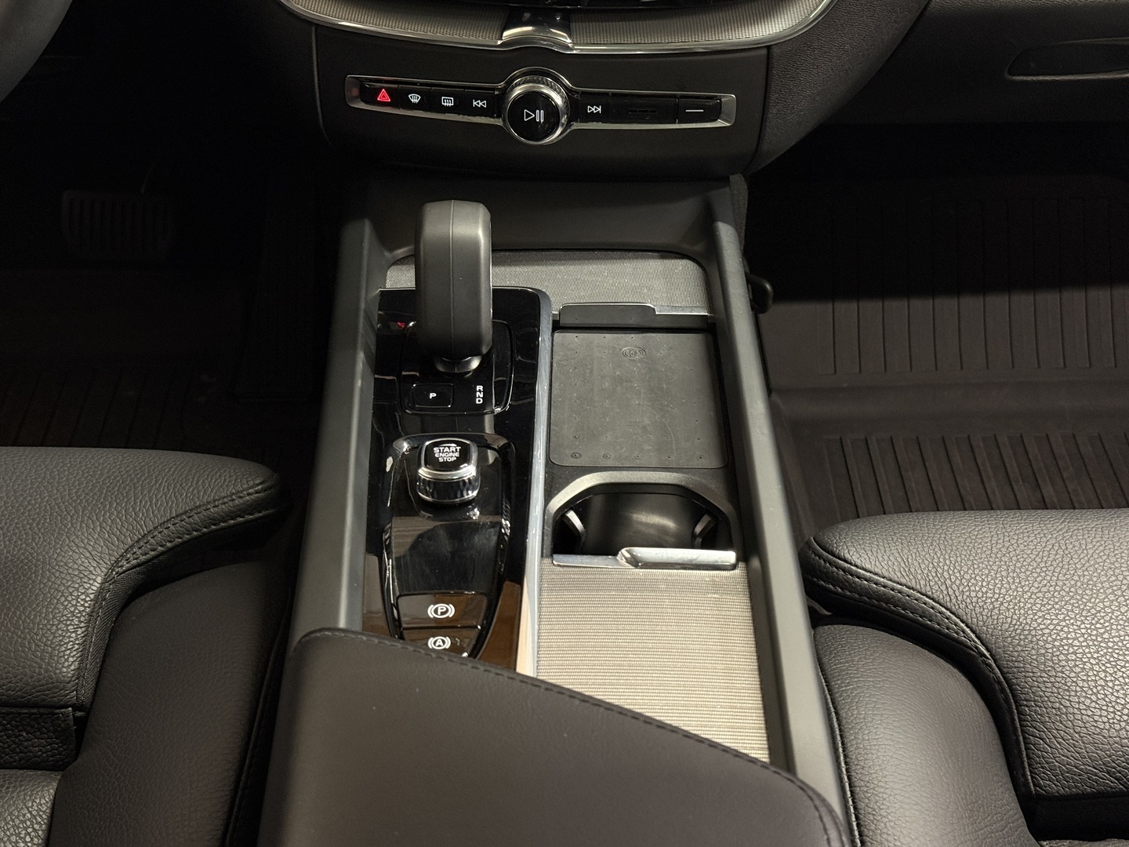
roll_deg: +0.1
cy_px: 424
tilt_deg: -37.6
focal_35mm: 48
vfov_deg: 30.3
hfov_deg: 39.7
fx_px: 1566
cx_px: 564
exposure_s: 1/39
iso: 500
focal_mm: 6.76
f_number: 1.78
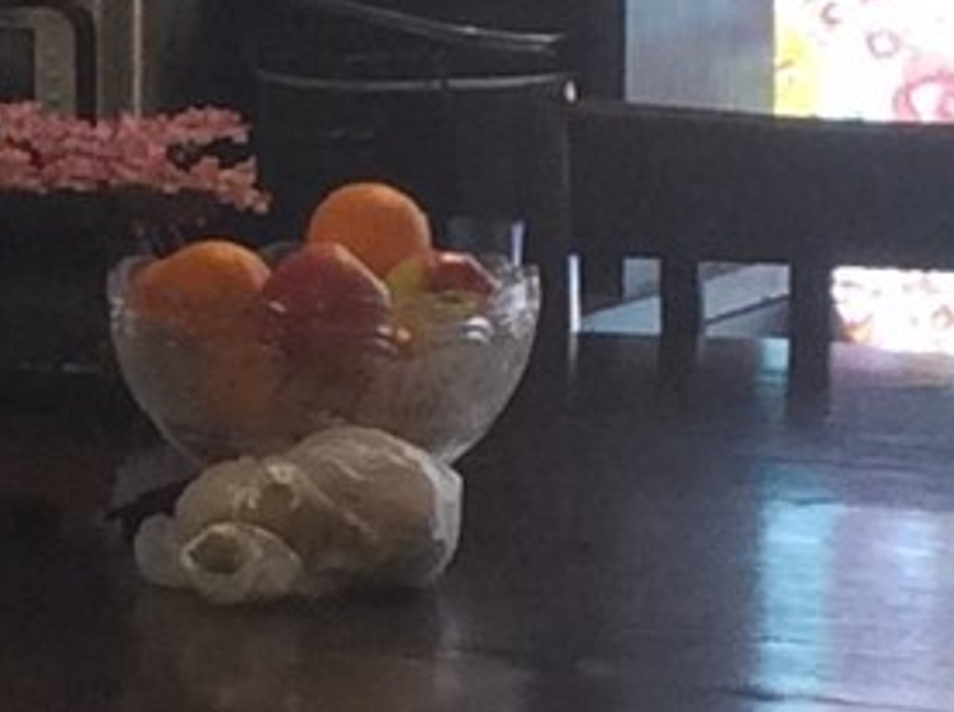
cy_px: 283
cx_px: -698
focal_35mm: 238
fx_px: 6548
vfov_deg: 6.2
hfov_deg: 8.1
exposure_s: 1/24
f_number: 2.4
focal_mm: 3.3
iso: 64
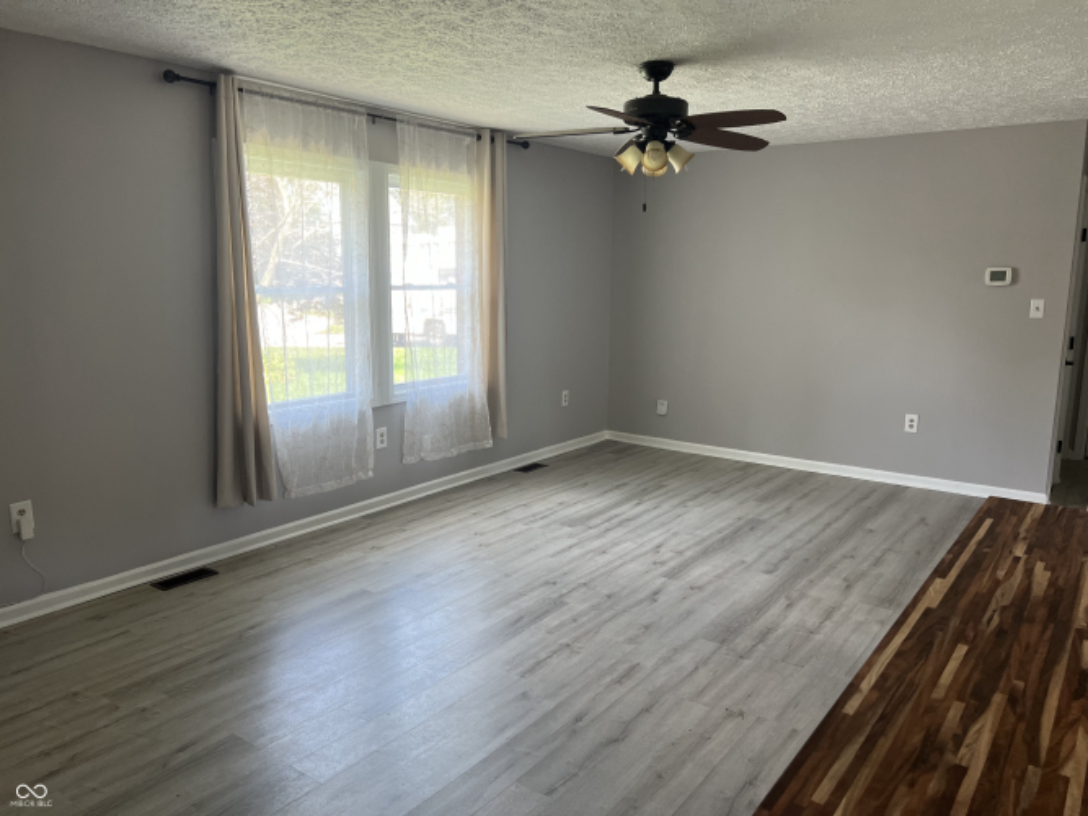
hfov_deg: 67.3
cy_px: 408
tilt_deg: -8.9
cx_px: 544
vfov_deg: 53.0
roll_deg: -0.3
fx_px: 817
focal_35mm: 26
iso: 125
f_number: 1.5
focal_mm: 5.7
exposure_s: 1/106
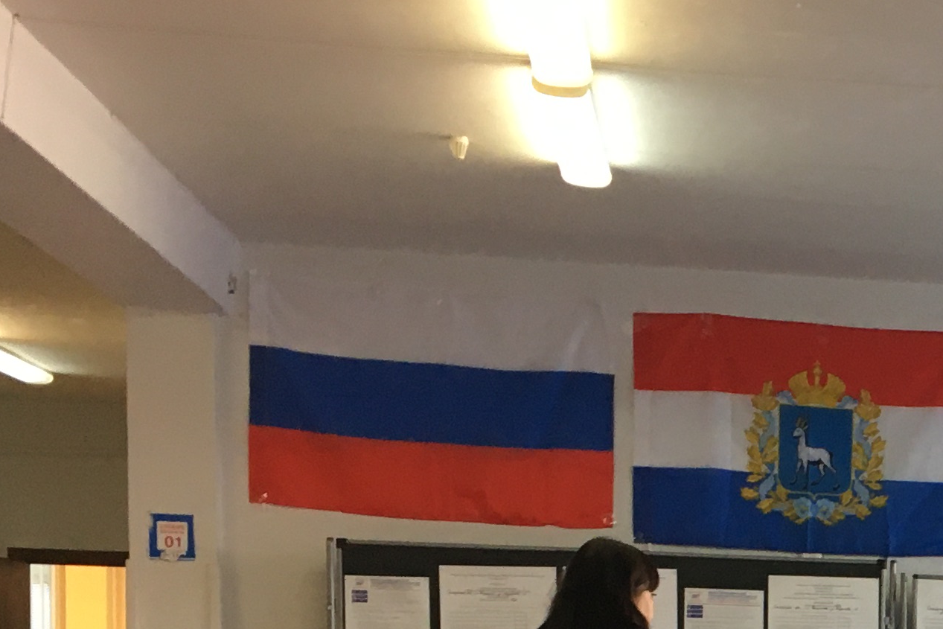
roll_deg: -2.3
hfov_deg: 19.7
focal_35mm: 96
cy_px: 887
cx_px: 1189
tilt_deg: -5.0
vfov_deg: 13.6
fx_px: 2515
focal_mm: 4.15
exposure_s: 1/33
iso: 50
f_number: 2.2
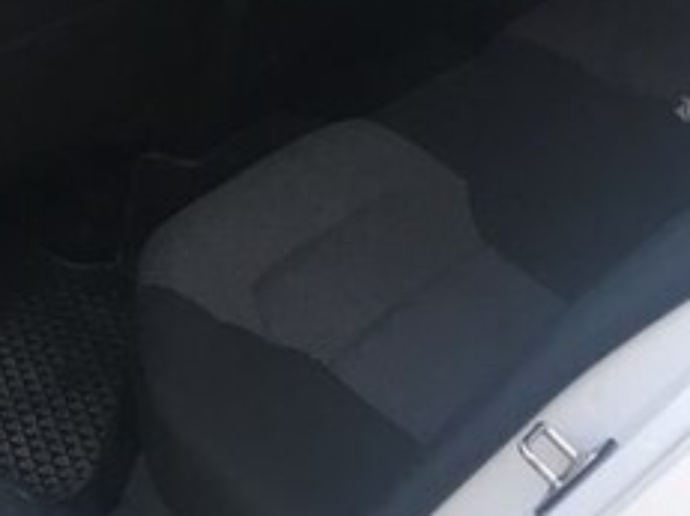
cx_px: 3
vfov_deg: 17.1
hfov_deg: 22.7
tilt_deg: -20.4
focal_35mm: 83
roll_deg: +1.3
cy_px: -70
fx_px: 1654
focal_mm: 4.15
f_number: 2.2
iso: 25
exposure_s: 1/33
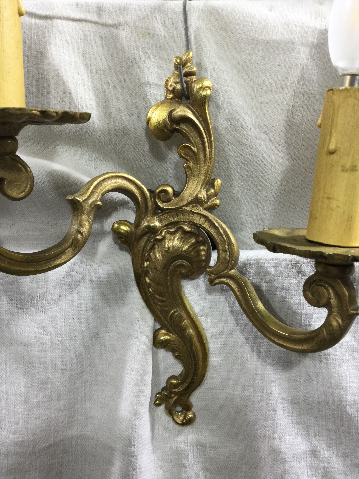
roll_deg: -0.4
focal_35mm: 31
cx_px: 180
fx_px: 429
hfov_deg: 45.4
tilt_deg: -9.9
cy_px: 240
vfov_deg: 58.4
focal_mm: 3.3
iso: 25
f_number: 2.4
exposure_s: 1/33
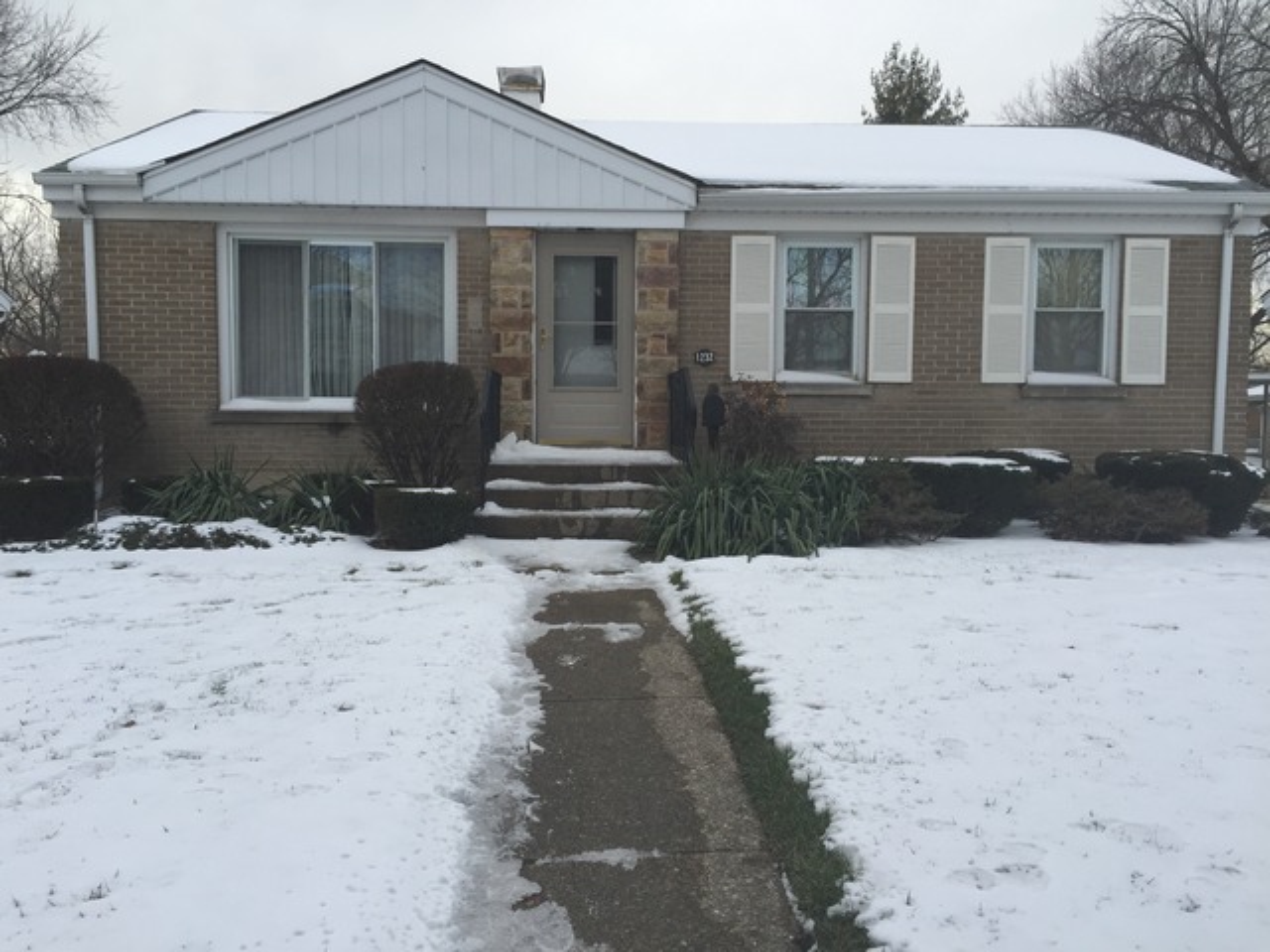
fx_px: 1064
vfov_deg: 48.2
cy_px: 476
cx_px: 635
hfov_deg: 61.7
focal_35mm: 29
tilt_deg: -4.3
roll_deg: +0.7
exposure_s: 1/395
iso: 32
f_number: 2.2
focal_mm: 4.15
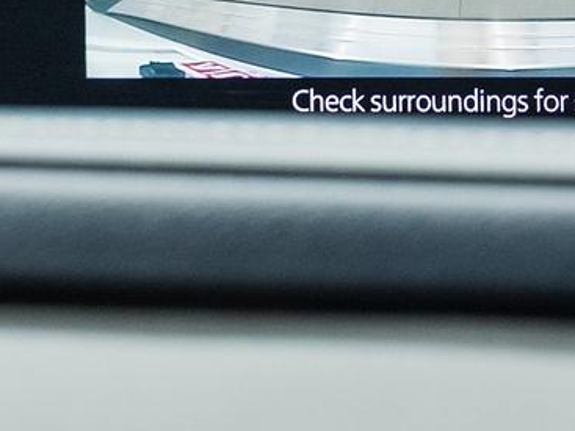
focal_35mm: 168
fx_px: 2790
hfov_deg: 11.7
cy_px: -159
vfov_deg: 8.7
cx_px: 471
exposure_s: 1/40
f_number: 3.5
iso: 1000
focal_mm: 39.3
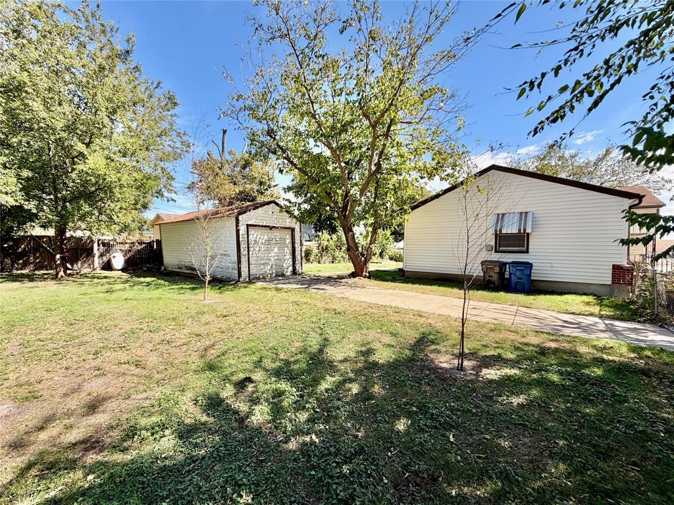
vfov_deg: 85.7
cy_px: 252
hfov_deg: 102.1
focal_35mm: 14
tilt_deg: -1.6
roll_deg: -0.9
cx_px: 337
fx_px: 273
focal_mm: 2.22
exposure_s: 1/751
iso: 40
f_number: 2.2
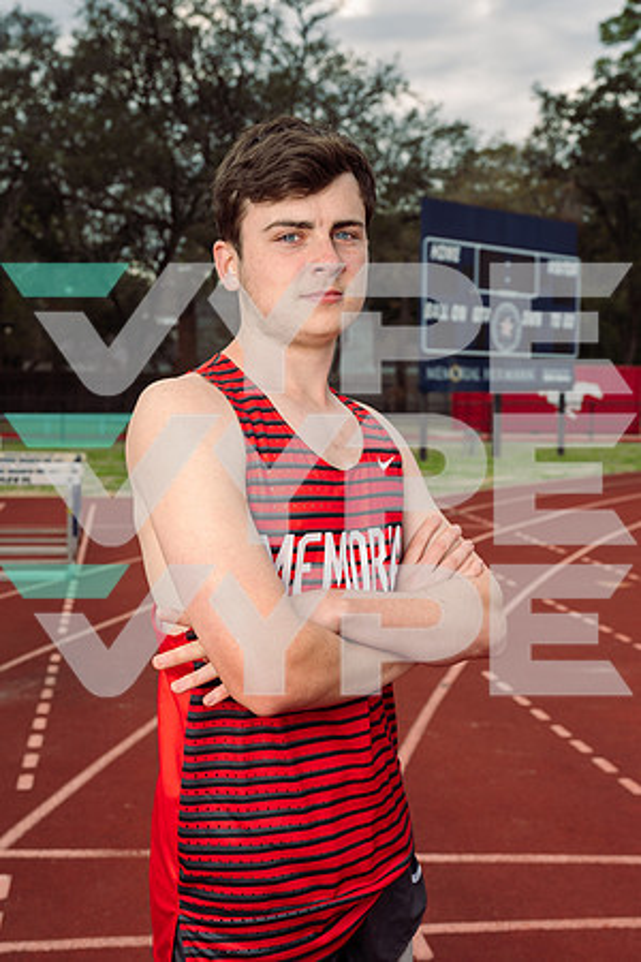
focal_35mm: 50
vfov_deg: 39.6
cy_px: 481
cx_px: 320
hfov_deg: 27.0
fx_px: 1335
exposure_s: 1/200
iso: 125
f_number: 7.1
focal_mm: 50
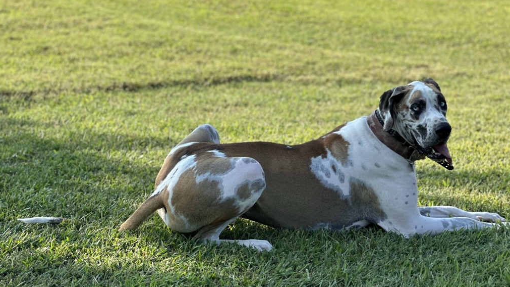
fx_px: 1149
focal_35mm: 85
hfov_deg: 25.0
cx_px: 256
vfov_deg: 14.2
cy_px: 136
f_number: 2.8
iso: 25
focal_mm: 9
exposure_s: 1/175
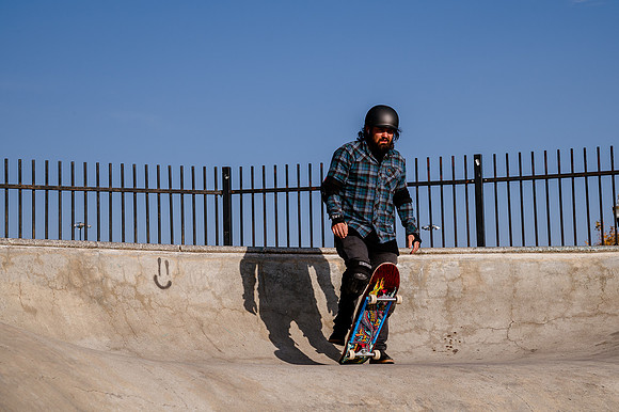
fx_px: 1501
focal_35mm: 87
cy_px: 188
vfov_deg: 15.6
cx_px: 342
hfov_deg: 23.3
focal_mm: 78
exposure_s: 1/500
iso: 200
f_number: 10
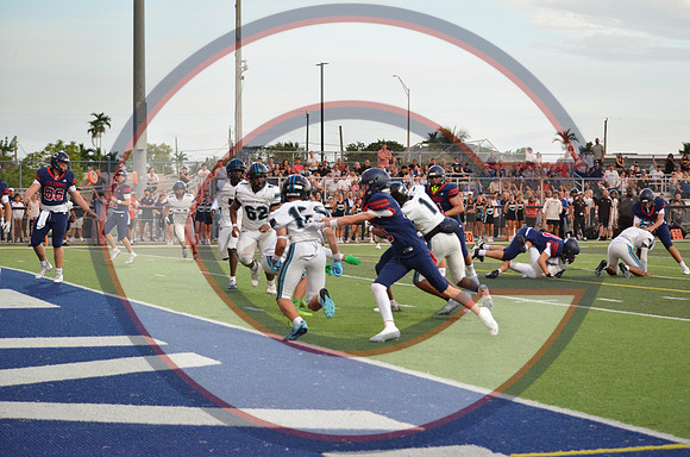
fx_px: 1779
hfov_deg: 22.0
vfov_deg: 14.6
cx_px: 345
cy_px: 228
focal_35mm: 93
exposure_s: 1/500
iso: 2000
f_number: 4.5
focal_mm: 62
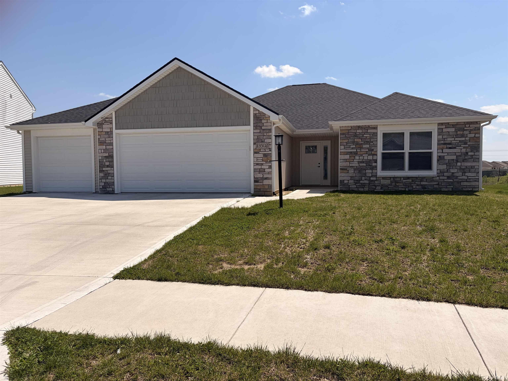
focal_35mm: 26
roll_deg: +0.3
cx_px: 254
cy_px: 190
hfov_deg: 67.3
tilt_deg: -1.8
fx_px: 382
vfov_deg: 53.1
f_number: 1.6
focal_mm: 5.96
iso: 64
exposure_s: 1/7813
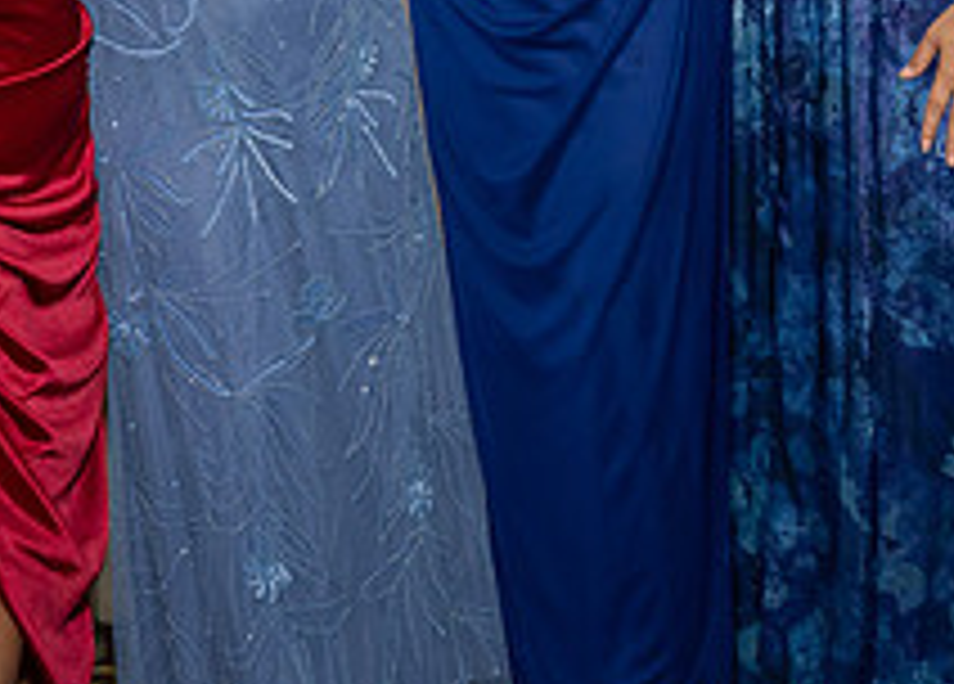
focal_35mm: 86
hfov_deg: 22.7
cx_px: 783
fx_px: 2333
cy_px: -185
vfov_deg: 15.9
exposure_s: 1/250
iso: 800
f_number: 9
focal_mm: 28.5
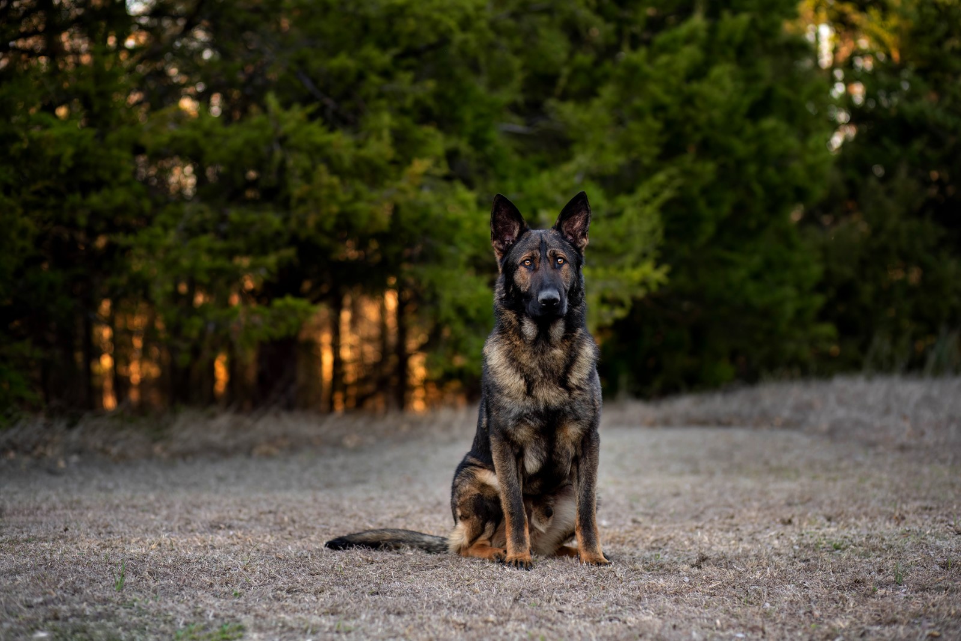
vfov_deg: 16.1
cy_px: 320
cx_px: 480
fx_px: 2269
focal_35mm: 85
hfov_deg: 23.9
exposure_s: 1/250
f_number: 2.8
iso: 160
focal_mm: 85
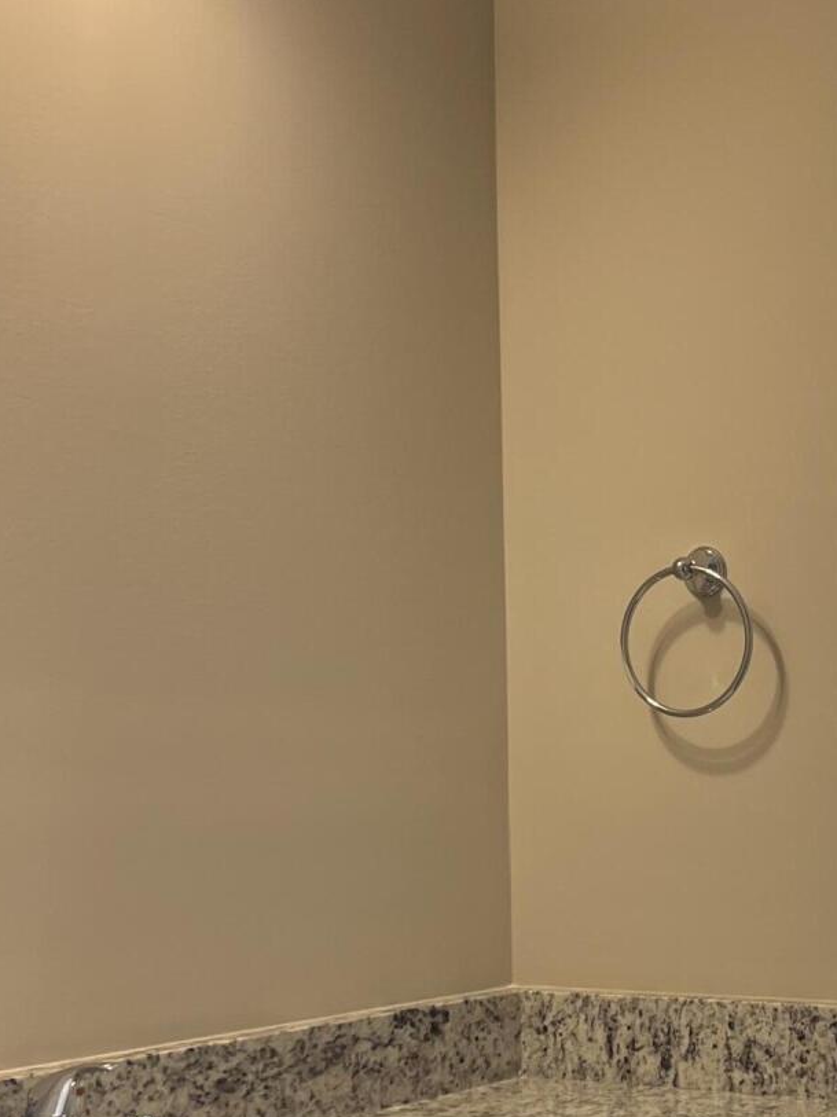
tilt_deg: -0.4
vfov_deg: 29.9
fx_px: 2065
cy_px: 815
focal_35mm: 64
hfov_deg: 22.3
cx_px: 772
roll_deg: +0.9
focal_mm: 5.1
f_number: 1.6
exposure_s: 1/120
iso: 80
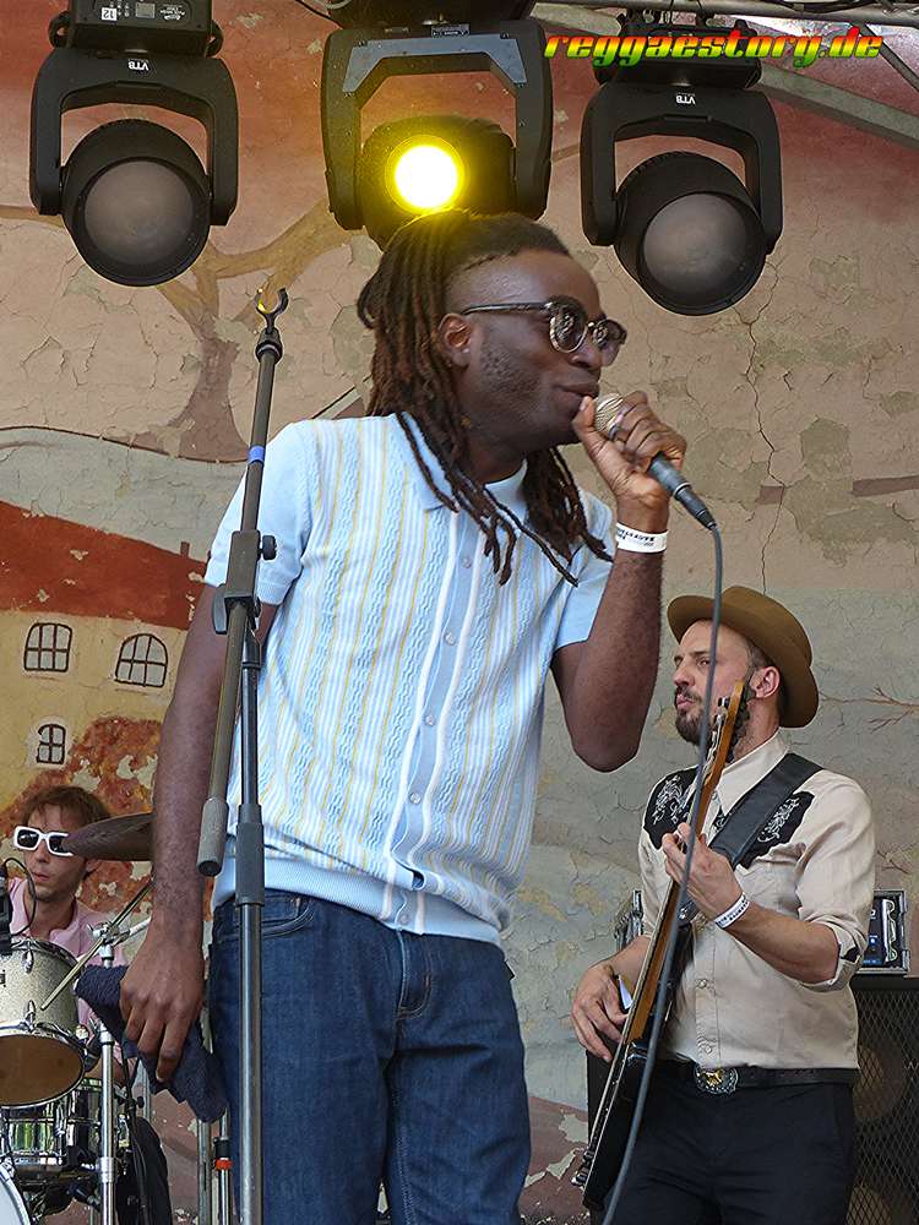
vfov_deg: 31.7
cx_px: 460
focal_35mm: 61
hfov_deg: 24.0
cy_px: 612
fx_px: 2159
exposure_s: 1/125
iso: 100
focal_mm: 10.9
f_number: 3.5
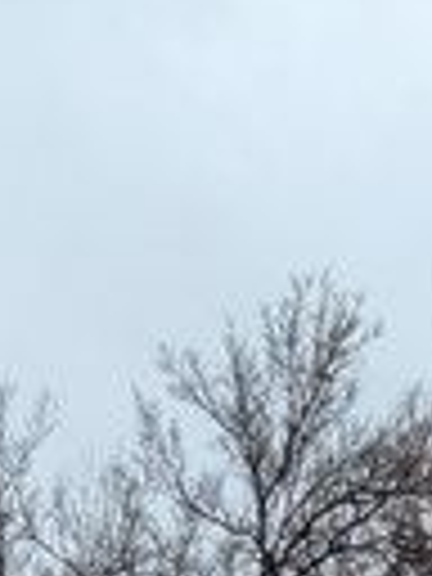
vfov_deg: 10.8
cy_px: 1264
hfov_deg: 8.8
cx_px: -306
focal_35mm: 162
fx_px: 2696
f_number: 1.8
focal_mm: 5.4
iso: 40
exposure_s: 1/765
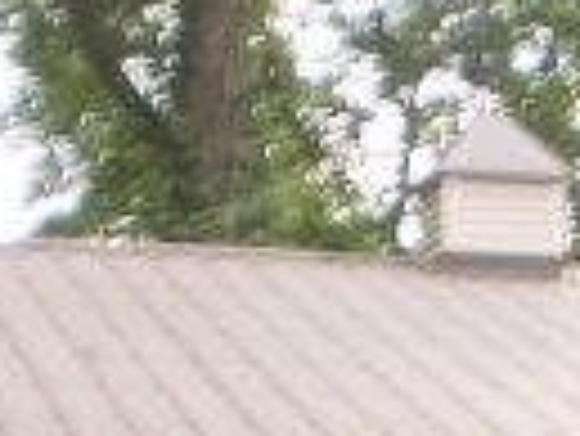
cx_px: 832
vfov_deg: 8.1
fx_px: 3002
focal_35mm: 179
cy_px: 737
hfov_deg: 10.7
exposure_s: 1/160
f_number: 3.1
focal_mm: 6.3
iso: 64
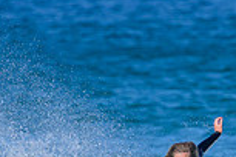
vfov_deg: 0.5
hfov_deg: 0.7
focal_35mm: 2928
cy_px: 245
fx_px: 19193
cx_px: 96
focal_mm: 560
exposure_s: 1/2000
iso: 400
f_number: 8
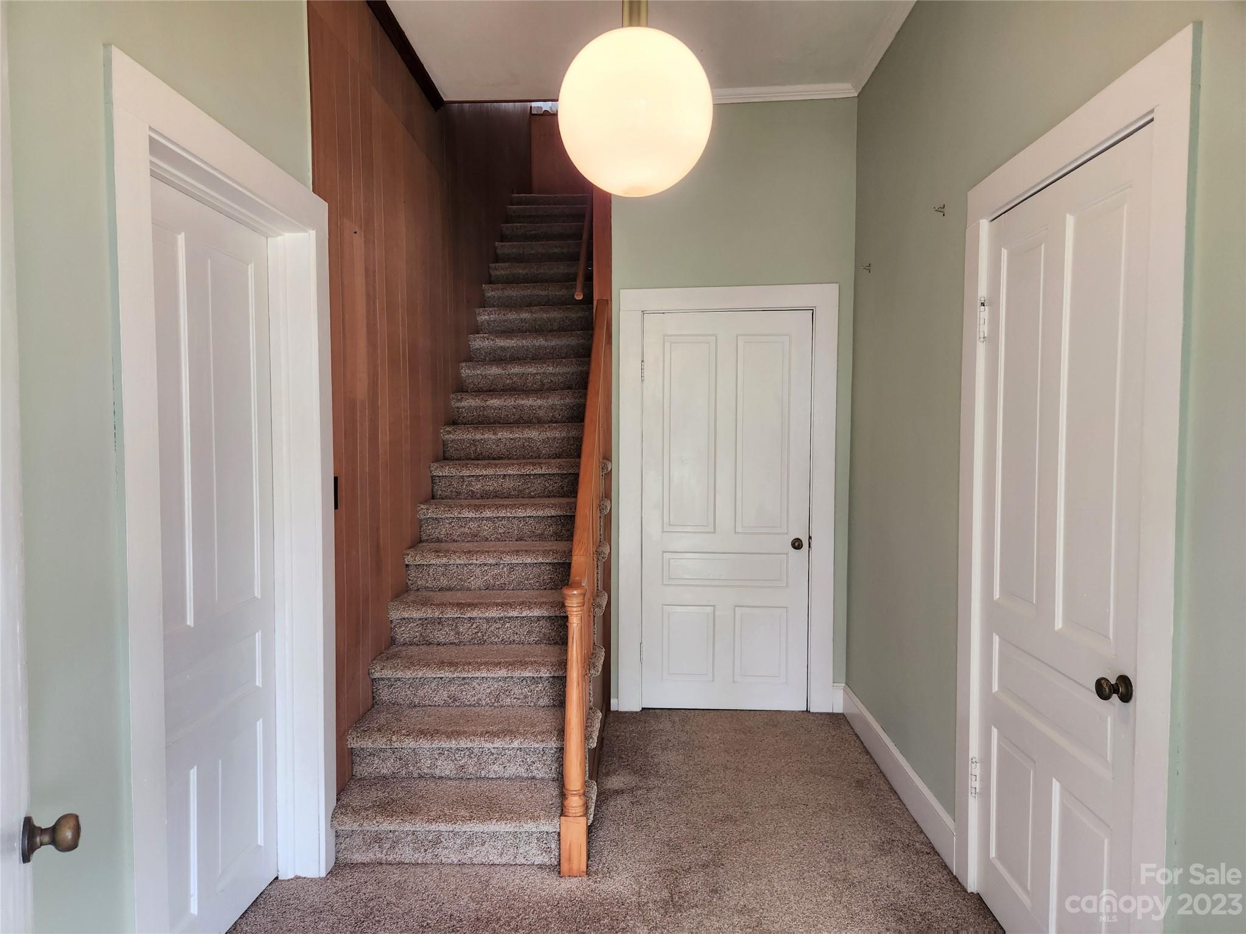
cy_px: 467
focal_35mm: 23
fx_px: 828
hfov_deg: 73.9
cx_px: 623
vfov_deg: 58.9
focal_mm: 5.4
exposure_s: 1/120
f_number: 1.8
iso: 160
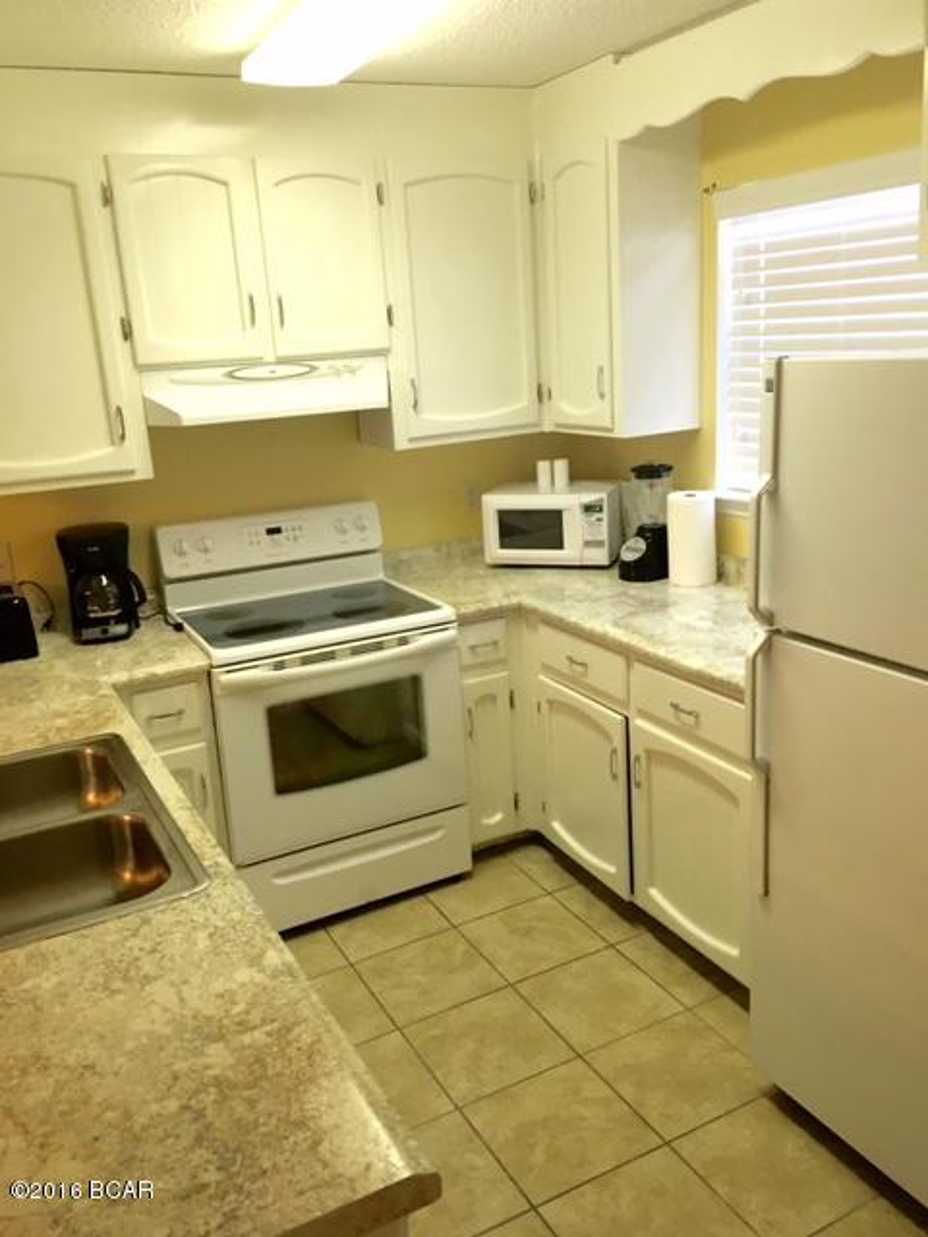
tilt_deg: -19.5
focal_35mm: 29
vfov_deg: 61.7
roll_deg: +3.2
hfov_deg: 48.2
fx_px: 1037
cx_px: 464
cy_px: 618
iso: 64
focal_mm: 4.15
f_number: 2.2
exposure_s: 1/30
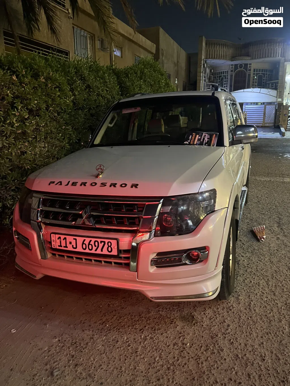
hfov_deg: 53.1
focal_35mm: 26
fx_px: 290
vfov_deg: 67.3
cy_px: 193
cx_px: 145
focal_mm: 5.7
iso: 640
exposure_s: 1/25
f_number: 1.5
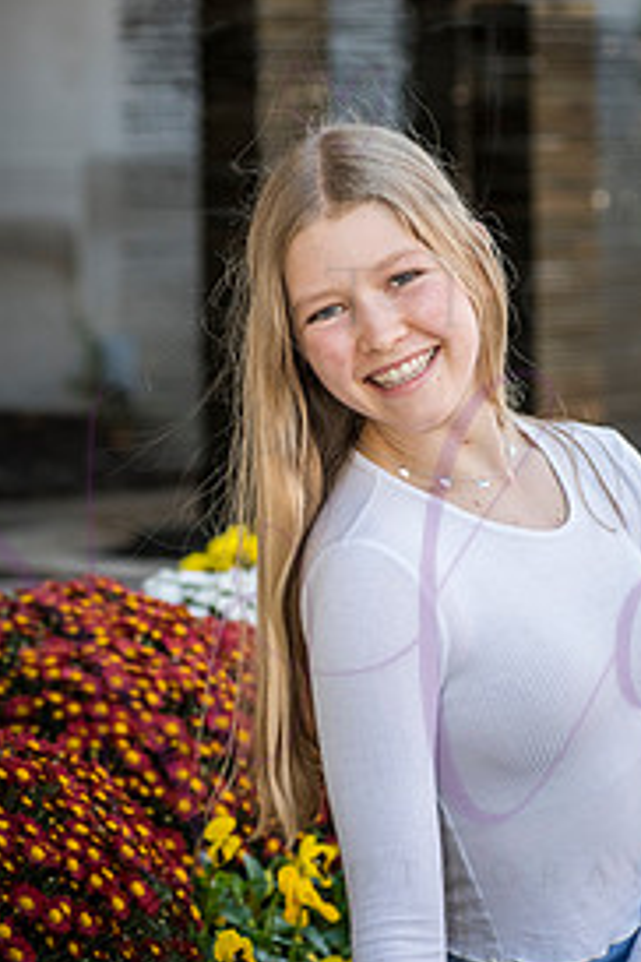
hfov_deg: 9.7
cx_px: 349
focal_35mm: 142
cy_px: 423
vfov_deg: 14.4
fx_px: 3792
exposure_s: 1/320
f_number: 4.5
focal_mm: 86
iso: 400
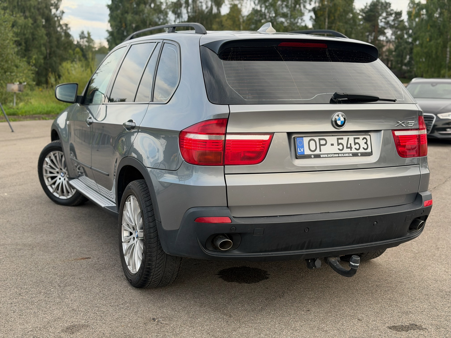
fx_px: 625
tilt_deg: -8.1
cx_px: 226
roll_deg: -0.8
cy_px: 169
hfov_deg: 39.7
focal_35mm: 48
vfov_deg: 30.3
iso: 64
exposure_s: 1/382
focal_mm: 6.76
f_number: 1.78
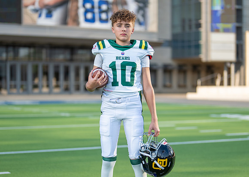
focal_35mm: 85
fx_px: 601
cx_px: 129
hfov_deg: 23.4
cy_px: 108
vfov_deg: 16.8
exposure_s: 1/3200
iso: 100
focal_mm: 50
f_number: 1.2
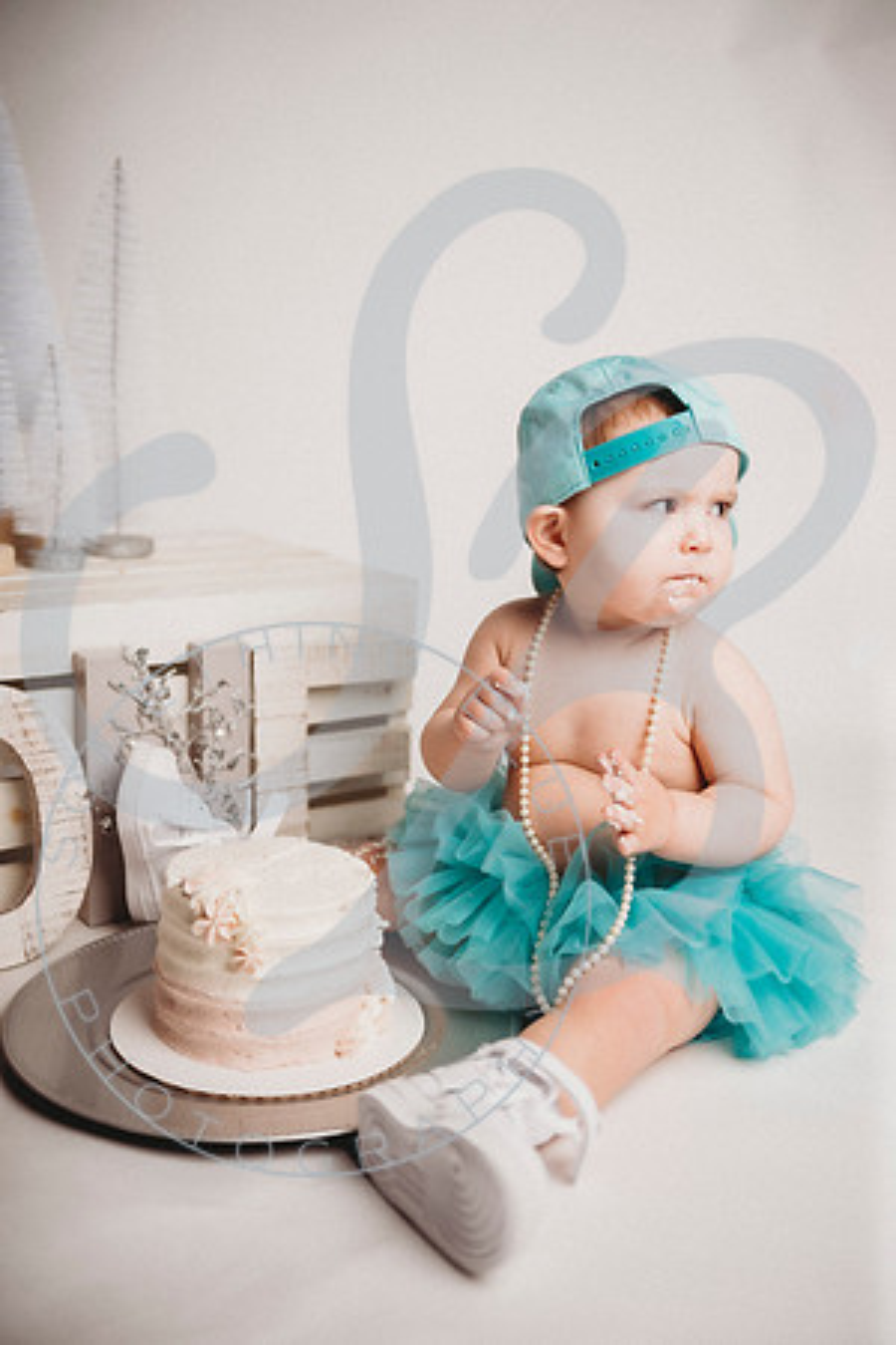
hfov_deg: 35.1
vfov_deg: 50.7
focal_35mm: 38
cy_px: 672
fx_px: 1419
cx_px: 448
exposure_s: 1/400
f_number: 2.8
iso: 100
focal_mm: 38
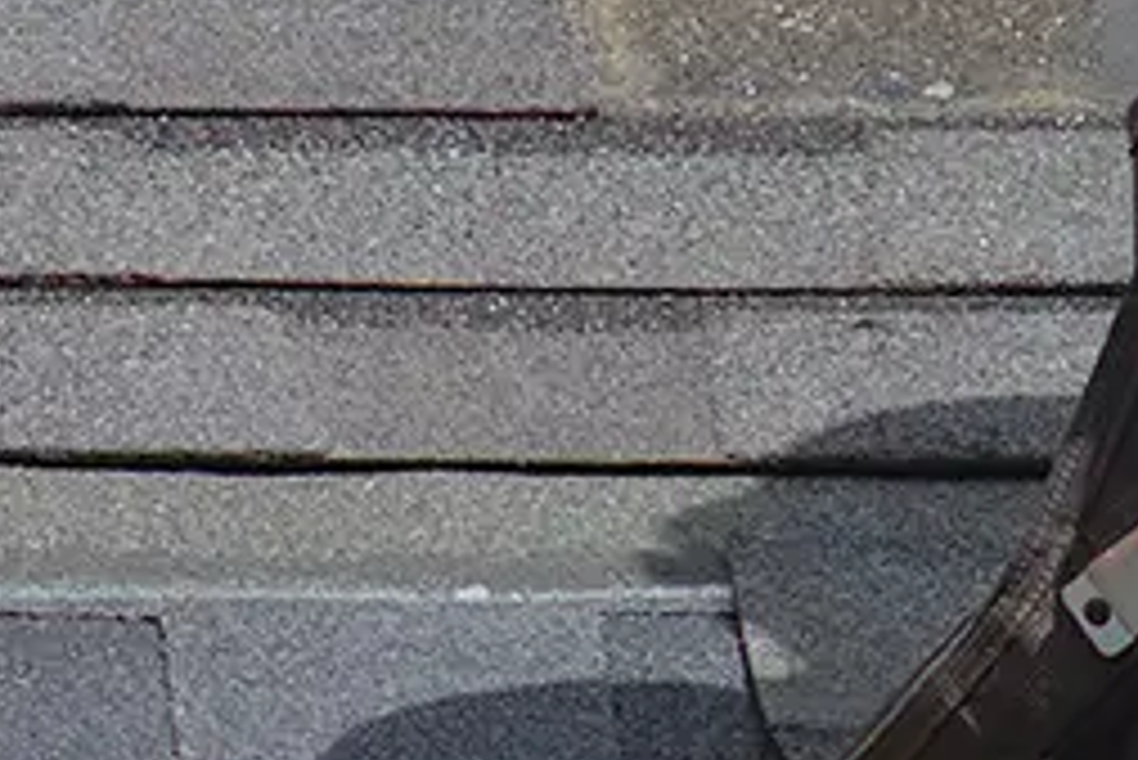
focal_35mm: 1921
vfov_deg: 0.7
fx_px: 60757
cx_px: 1068
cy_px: 369
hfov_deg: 1.1
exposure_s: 1/200
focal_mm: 300
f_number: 13
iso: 100
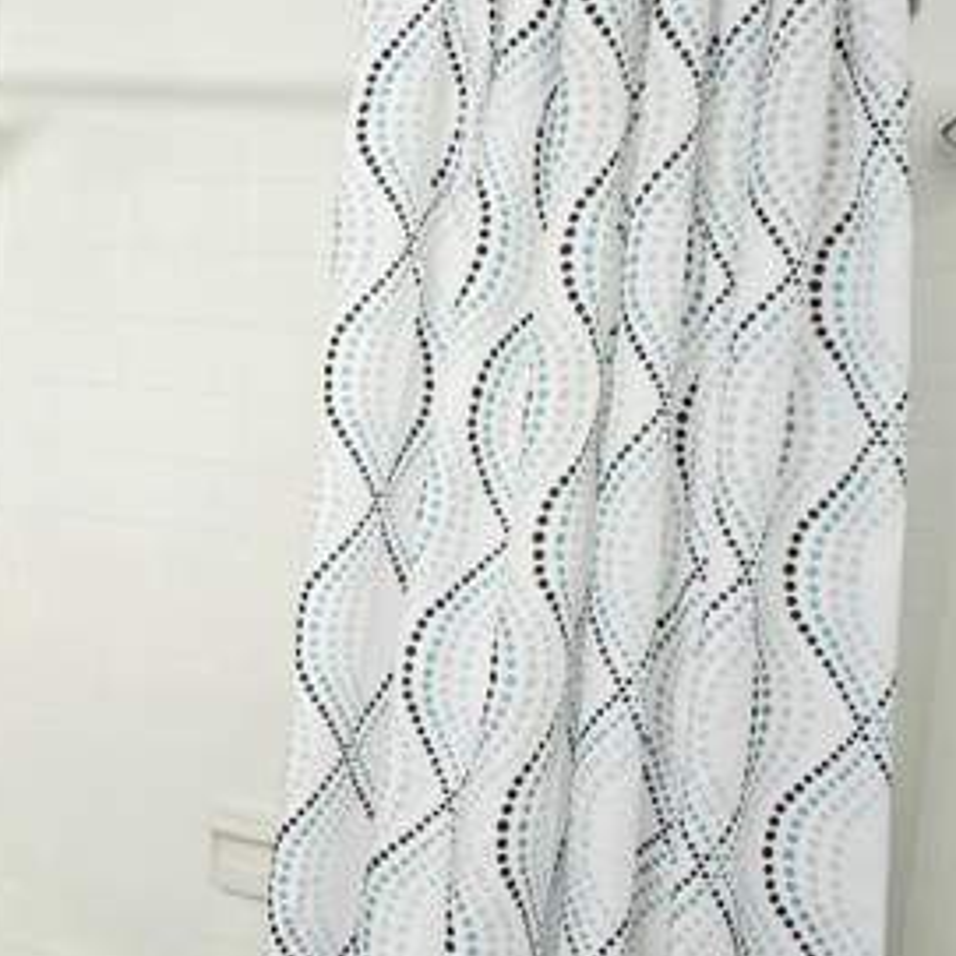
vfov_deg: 46.0
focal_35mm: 36
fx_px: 1125
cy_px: 489
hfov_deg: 44.7
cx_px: 258
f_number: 1.7
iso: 200
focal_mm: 6.3
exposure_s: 1/120
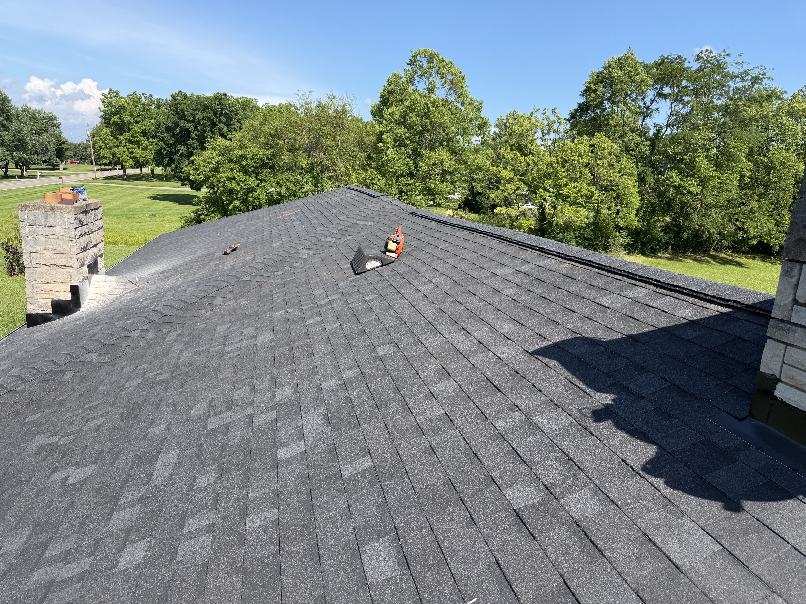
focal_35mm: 24
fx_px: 559
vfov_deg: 56.8
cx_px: 403
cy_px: 302
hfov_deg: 71.6
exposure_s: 1/2801
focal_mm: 6.76
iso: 80
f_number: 1.78
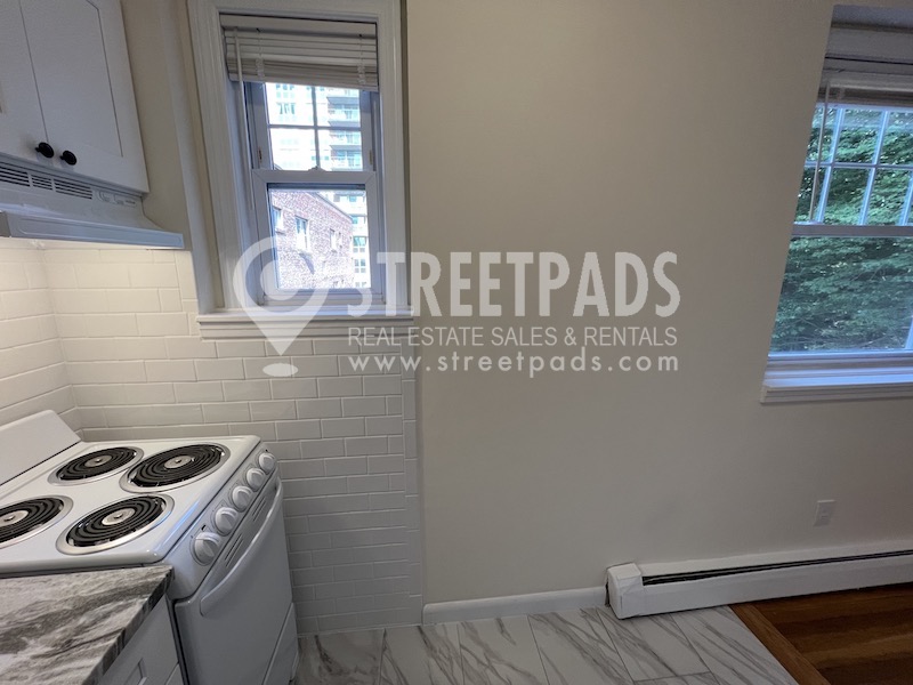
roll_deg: -0.1
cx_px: 456
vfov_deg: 89.9
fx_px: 343
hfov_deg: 106.2
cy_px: 342
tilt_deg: -12.5
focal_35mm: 13
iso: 100
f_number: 1.8
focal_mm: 1.57
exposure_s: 1/120
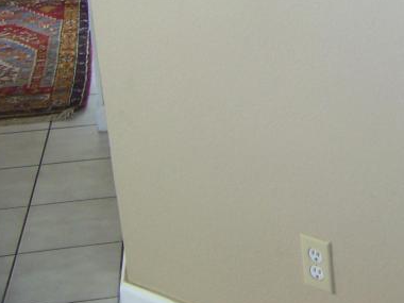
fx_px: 1132
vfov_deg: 14.6
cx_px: 499
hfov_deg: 19.0
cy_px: -91
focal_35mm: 97
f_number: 2.8
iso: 64
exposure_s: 1/30
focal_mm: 5.85
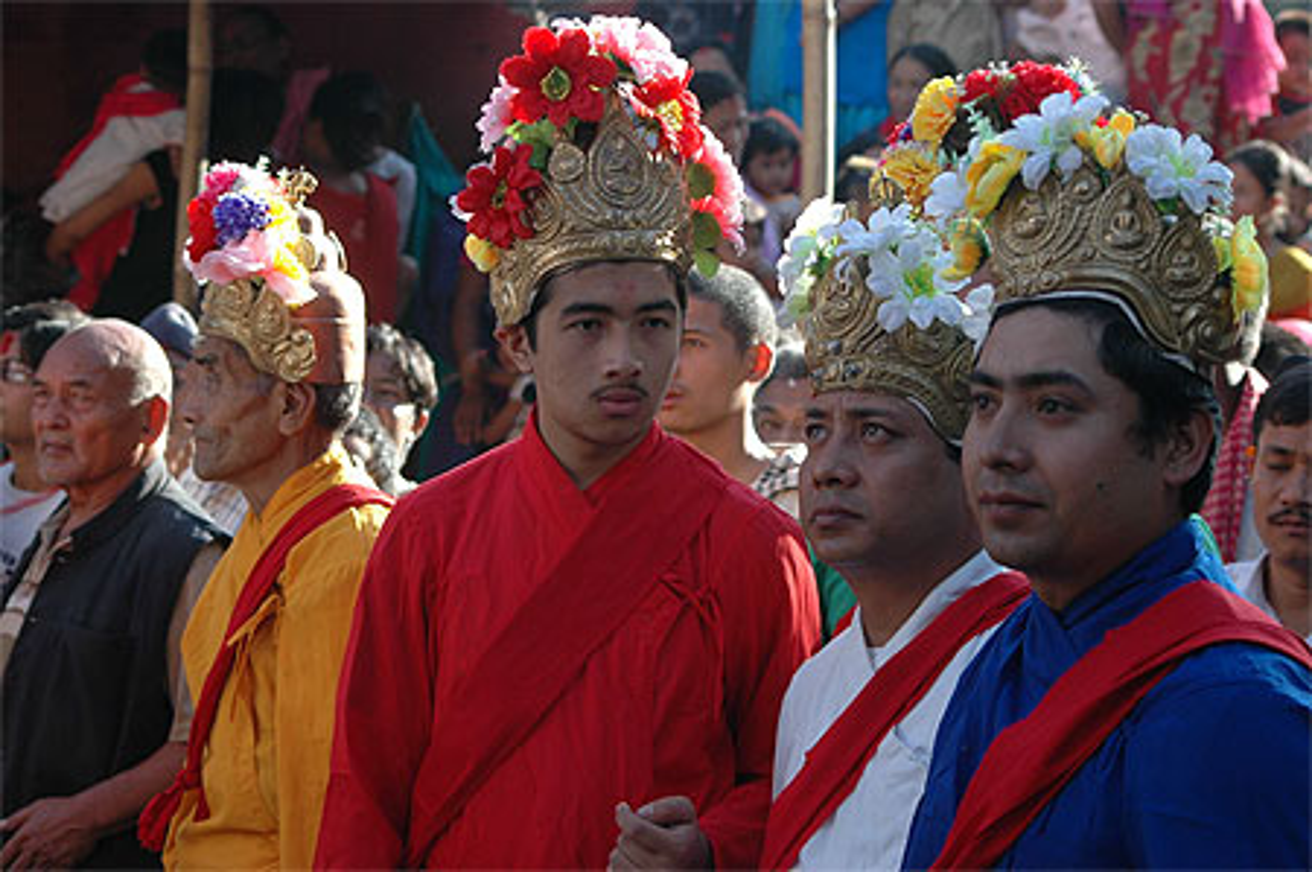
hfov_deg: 19.5
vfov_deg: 13.0
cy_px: 436
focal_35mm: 105
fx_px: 3822
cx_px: 656
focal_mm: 70
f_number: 5.6
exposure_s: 1/125
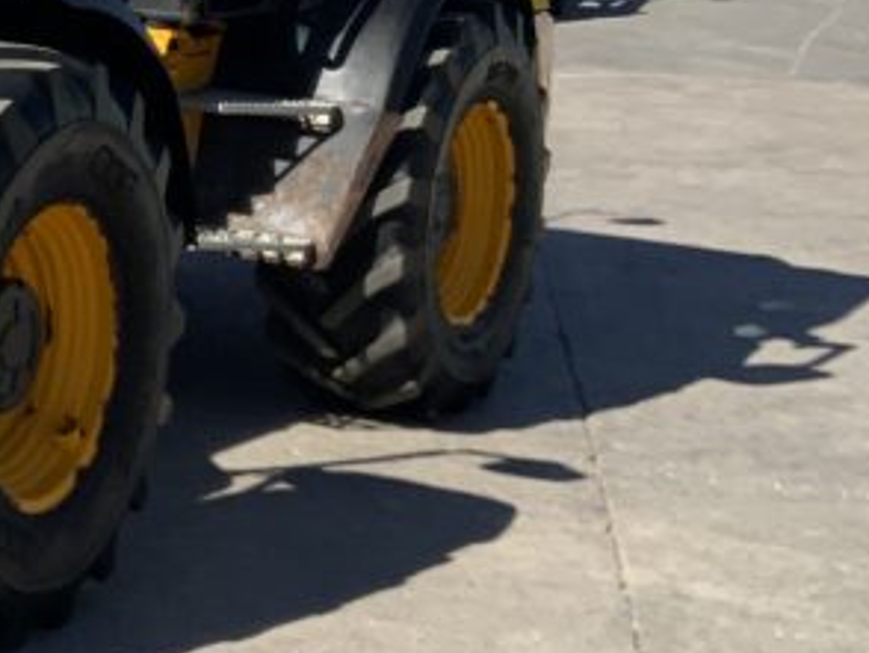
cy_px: 98
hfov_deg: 17.8
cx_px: -340
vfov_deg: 14.6
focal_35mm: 101
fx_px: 2538
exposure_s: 1/1912
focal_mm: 3
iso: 16
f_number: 1.8
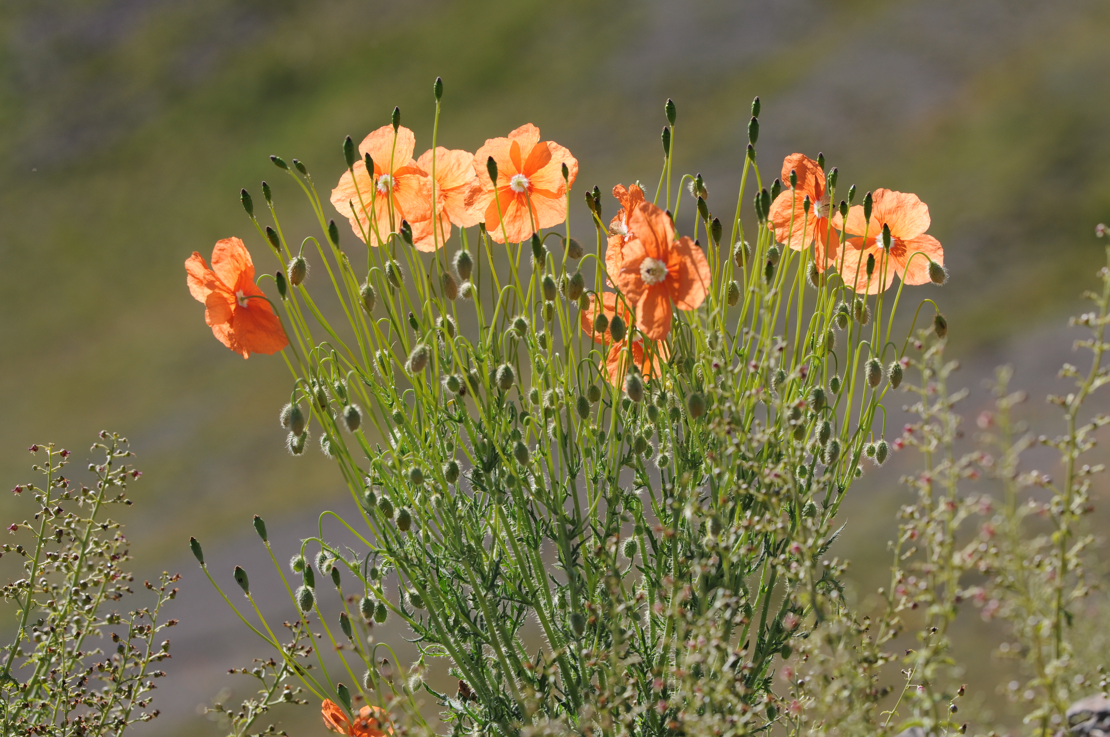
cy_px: 368
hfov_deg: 9.2
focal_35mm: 225
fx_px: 6929
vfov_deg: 6.1
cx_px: 555
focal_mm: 150
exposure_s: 1/500
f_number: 7.1
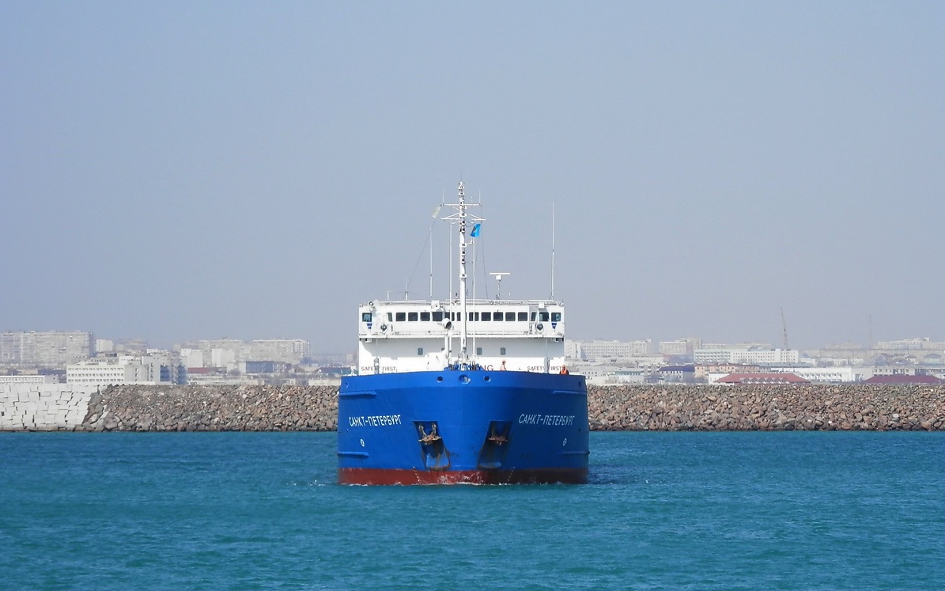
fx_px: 6799
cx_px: 472
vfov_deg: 5.0
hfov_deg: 8.0
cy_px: 301
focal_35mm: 264
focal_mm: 44.4
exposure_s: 1/400
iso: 80
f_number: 6.2
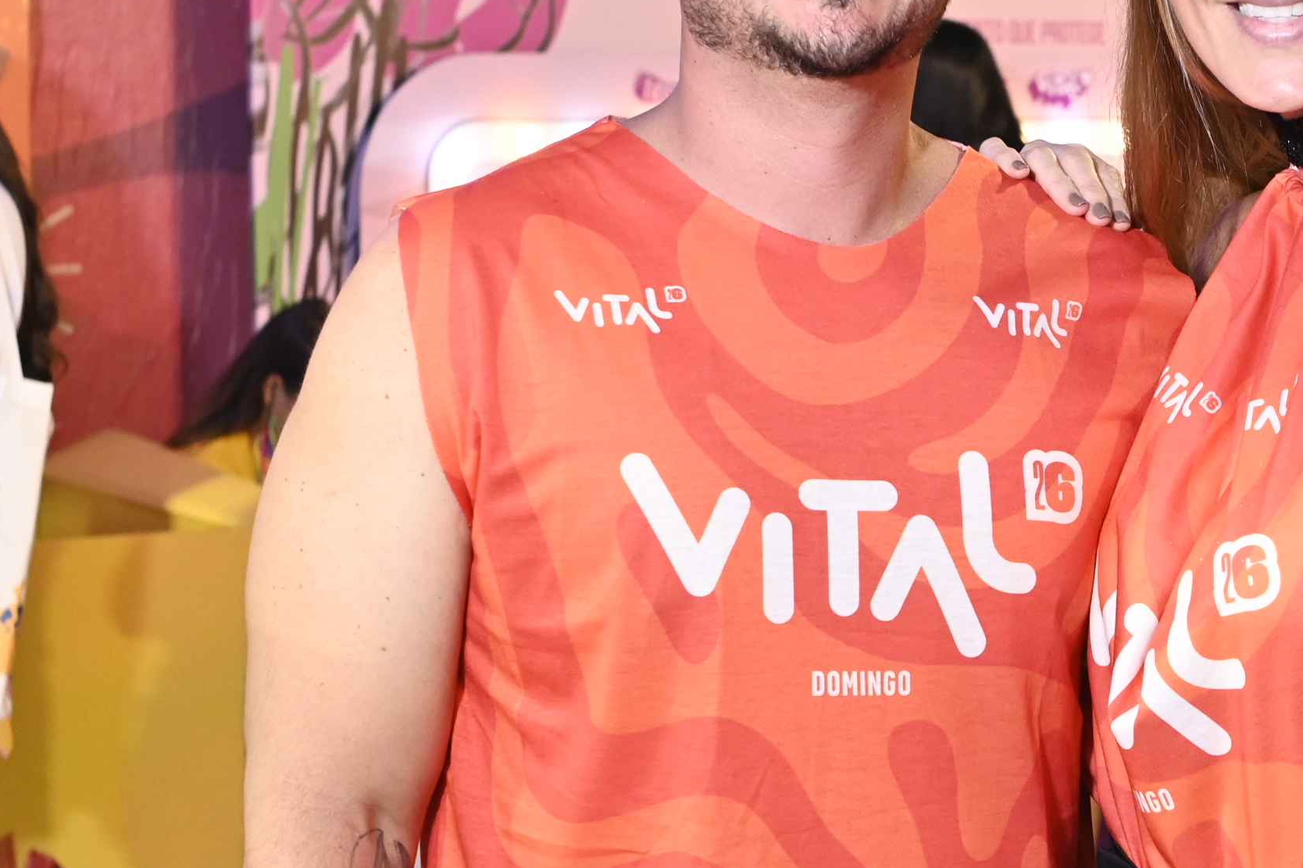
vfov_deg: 14.4
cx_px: 1247
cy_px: 406
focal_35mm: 95
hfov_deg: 20.9
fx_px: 3437
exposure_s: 1/125
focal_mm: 35
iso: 2500
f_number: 4.5
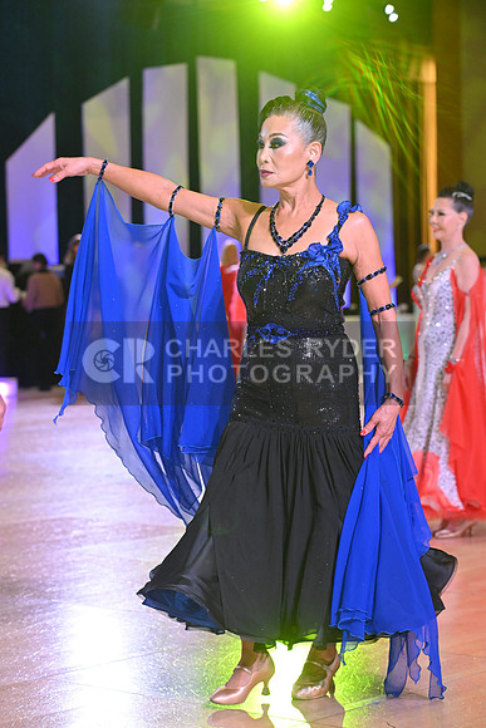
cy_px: 364
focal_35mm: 95
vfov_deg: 21.5
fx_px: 1922
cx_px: 243
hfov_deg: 14.4
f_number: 5
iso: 3200
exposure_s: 1/400
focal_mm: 95
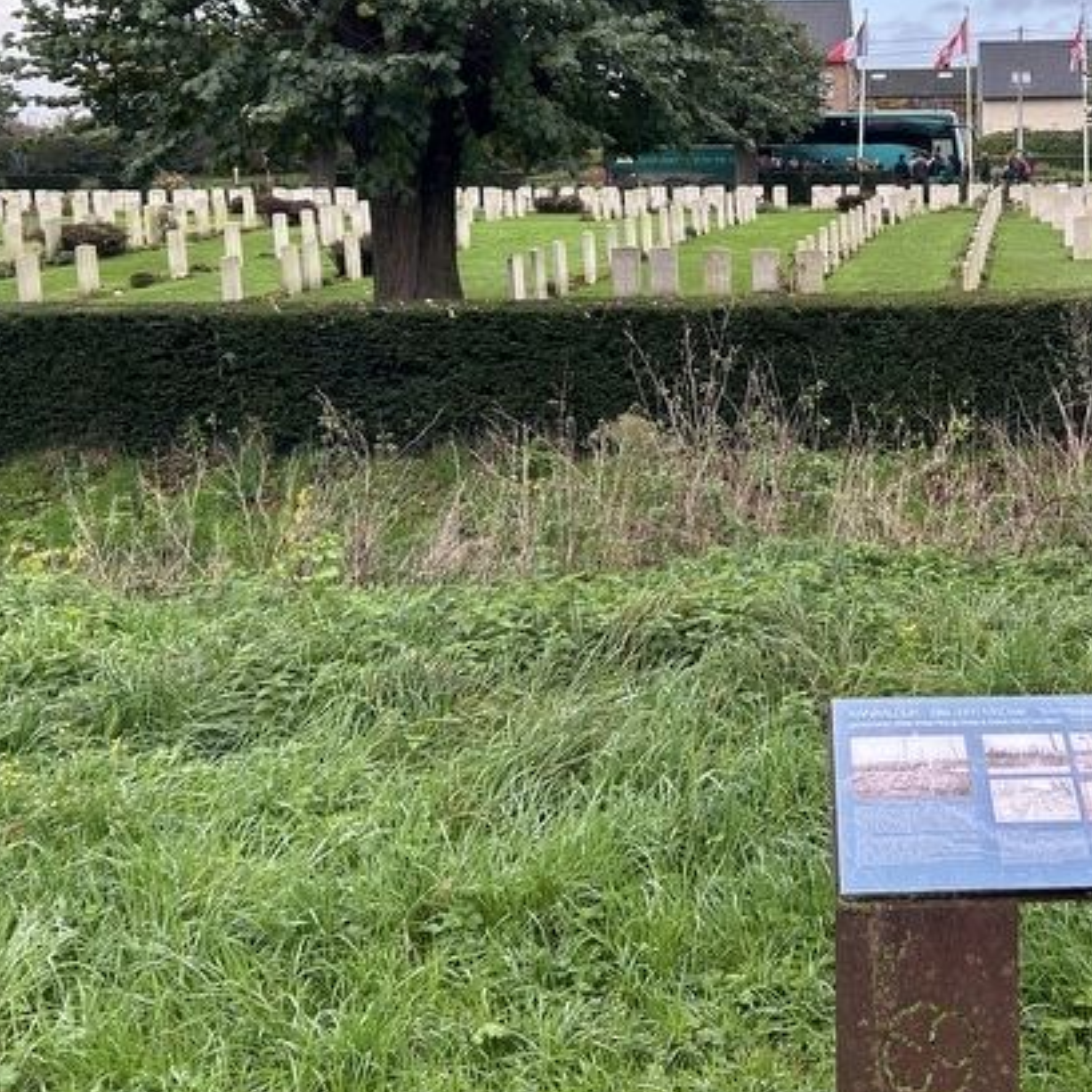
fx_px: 1606
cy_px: 352
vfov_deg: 37.1
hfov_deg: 36.3
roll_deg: +1.3
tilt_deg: -6.0
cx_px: 878
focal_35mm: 45
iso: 50
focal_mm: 5.7
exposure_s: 1/502
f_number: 1.5
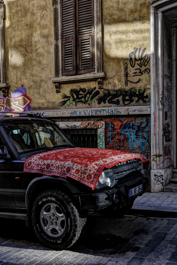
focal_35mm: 40
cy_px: 132
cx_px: 88
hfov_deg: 33.4
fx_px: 295
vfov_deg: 48.5
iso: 200
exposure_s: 1/200
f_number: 4
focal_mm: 26
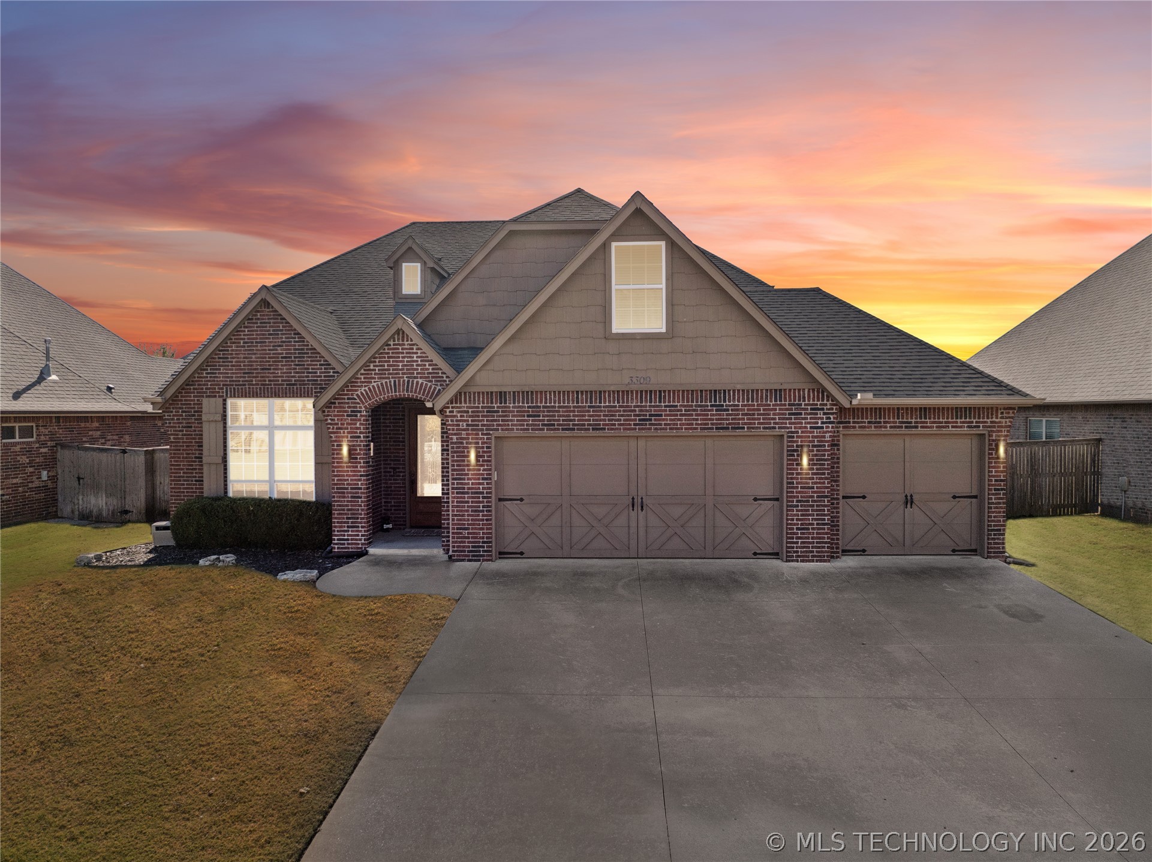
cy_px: 431
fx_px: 798
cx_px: 576
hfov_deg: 71.6
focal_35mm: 24
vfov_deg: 56.8
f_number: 2.8
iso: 210
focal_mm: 12.29
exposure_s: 1/4000
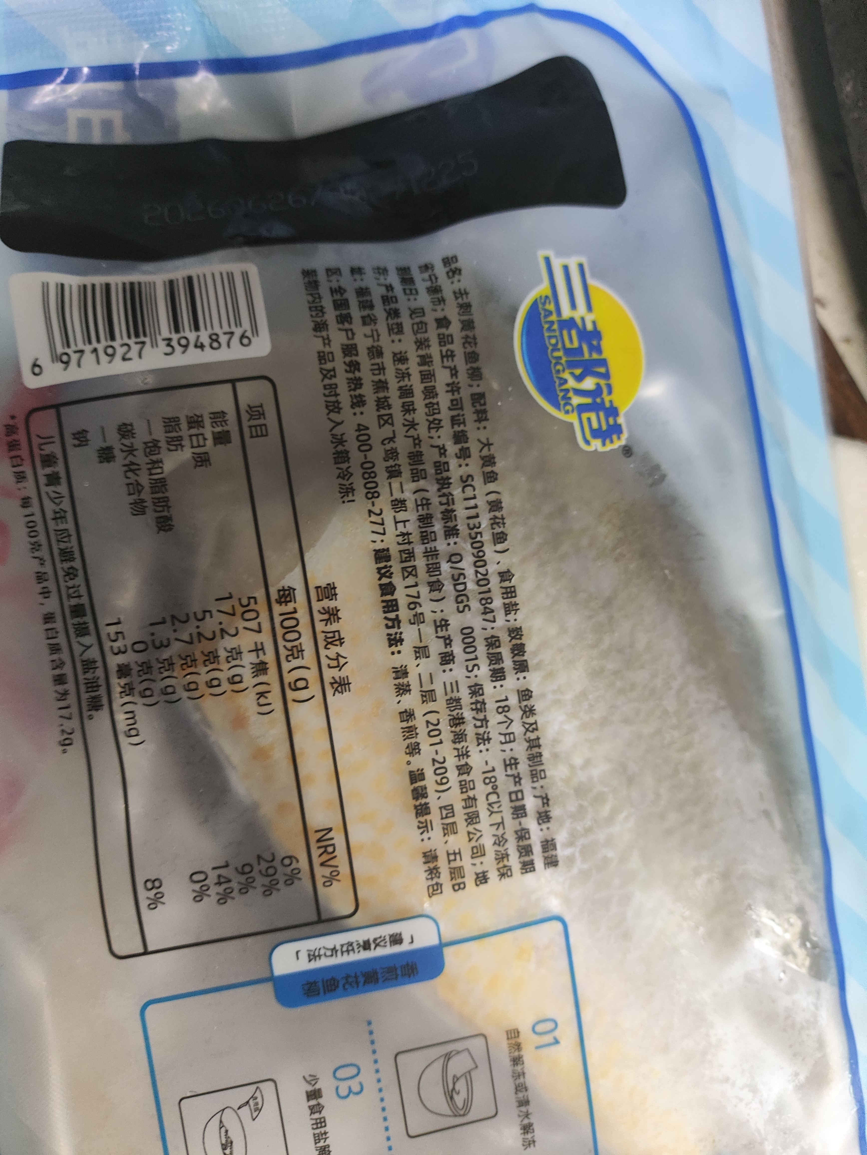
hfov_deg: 56.9
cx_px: 434
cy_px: 578
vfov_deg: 71.6
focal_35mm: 24
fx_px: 801
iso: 570
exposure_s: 1/25
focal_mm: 4.68
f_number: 1.8
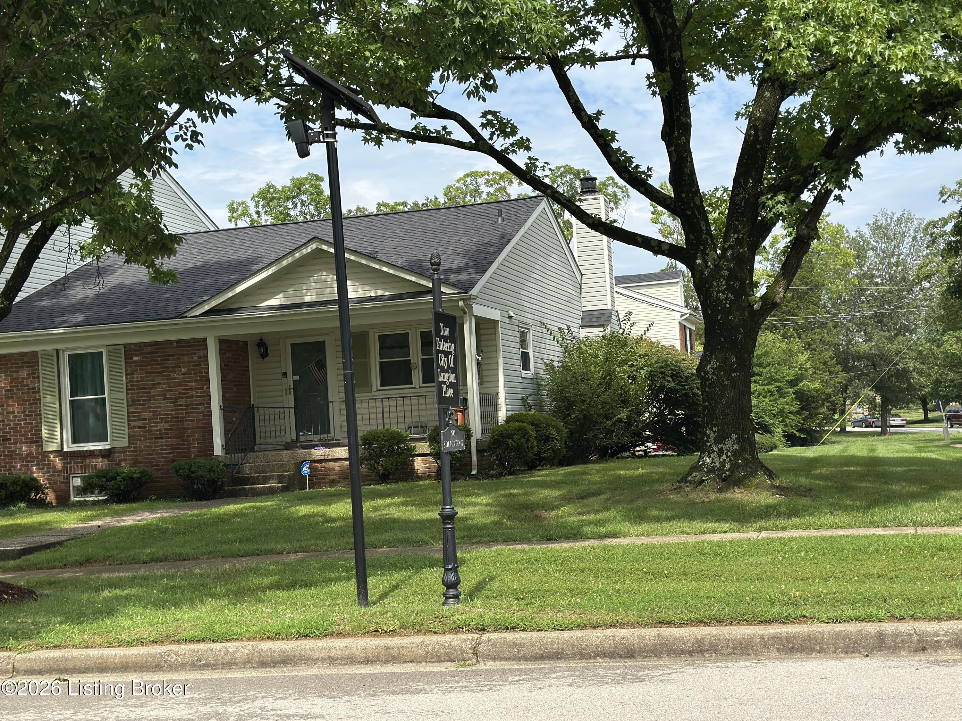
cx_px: 481
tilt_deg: +4.7
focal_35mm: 48
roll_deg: +3.6
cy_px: 360
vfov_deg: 30.3
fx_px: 1334
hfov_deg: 39.7
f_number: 1.78
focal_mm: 6.86
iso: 100
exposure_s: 1/3597
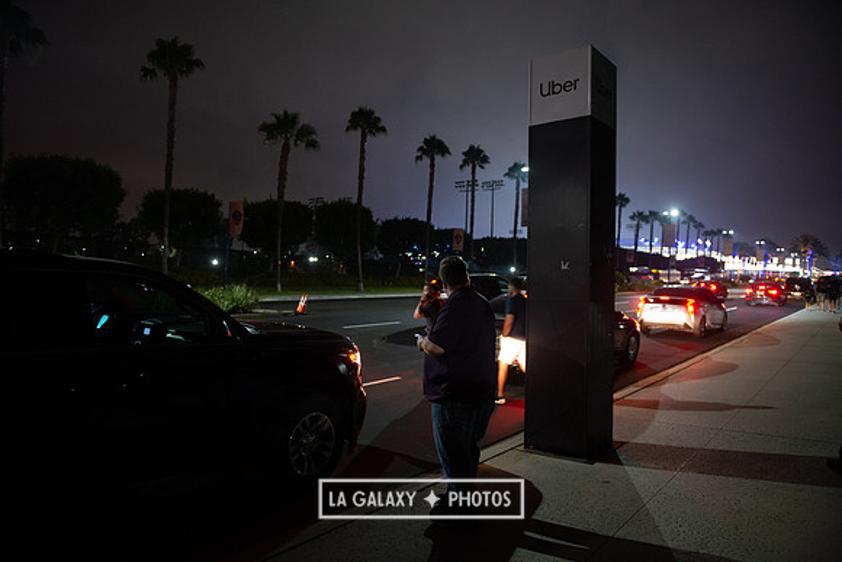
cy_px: 281
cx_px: 421
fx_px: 561
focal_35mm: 24
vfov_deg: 53.2
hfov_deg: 73.7
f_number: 2.8
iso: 2000
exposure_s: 1/40
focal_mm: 24
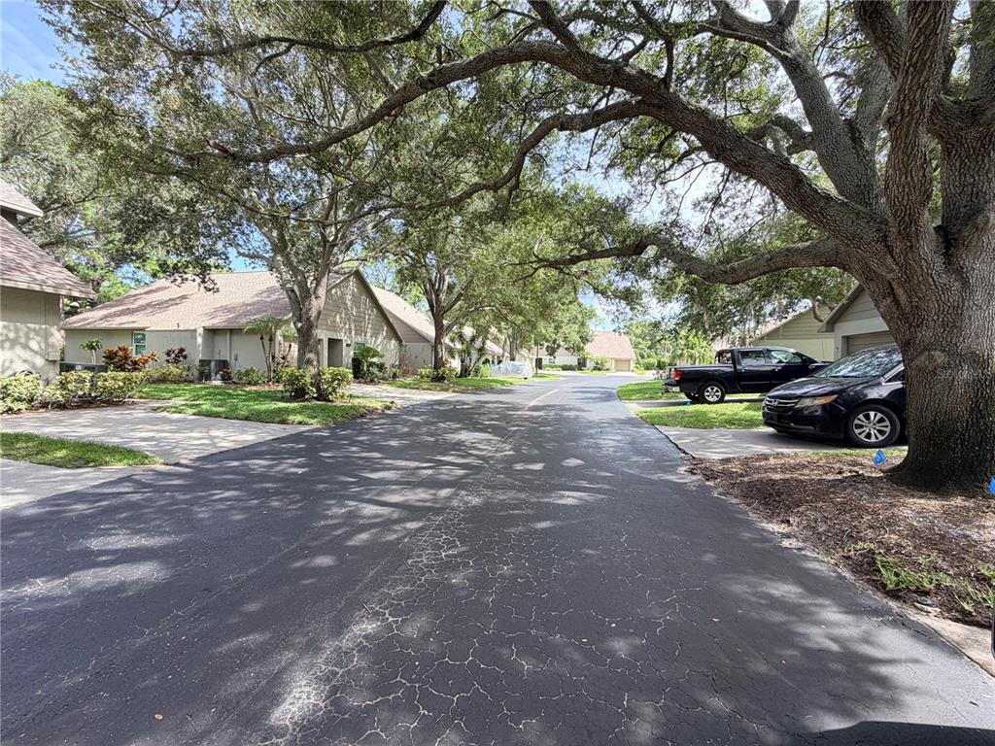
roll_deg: -0.8
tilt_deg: -0.3
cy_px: 373
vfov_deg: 85.7
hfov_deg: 102.1
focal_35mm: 14
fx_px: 402
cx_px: 498
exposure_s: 1/338
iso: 50
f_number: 2.2
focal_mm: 2.22
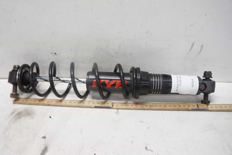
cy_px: 78
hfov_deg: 67.4
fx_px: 174
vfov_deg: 47.9
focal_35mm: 27
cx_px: 116
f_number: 4
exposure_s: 1/60
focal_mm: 18
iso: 250
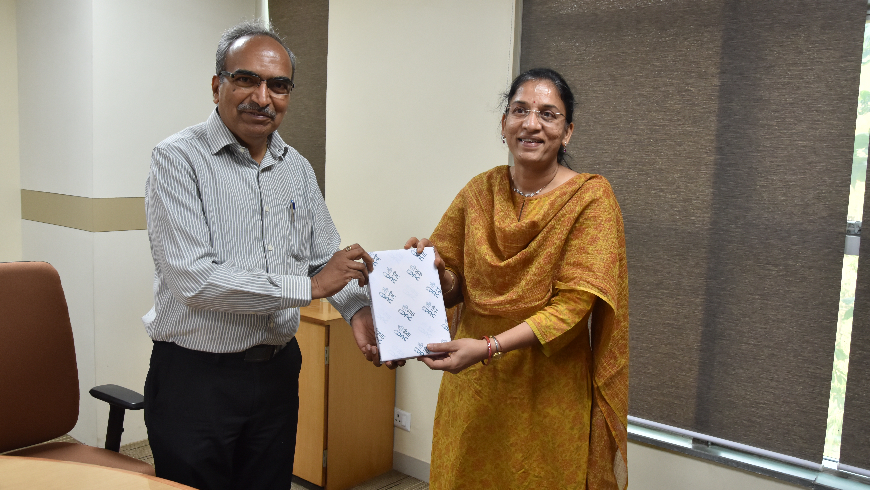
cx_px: 440
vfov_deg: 35.1
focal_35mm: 34
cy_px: 243
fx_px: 774
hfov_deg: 58.7
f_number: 5
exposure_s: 1/100
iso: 800
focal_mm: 21
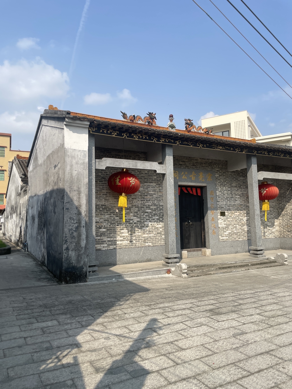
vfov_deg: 67.3
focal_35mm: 26
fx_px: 292
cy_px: 194
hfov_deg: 53.1
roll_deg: +3.7
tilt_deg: +5.8
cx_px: 146
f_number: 1.6
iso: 32
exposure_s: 1/4464
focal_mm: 4.2
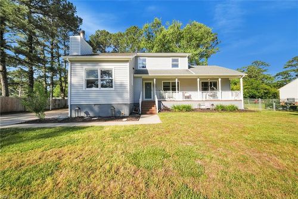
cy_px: 100
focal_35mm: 12
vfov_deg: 90.0
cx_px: 149
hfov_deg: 112.6
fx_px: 99
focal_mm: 12
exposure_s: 1/400
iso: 1600
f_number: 22
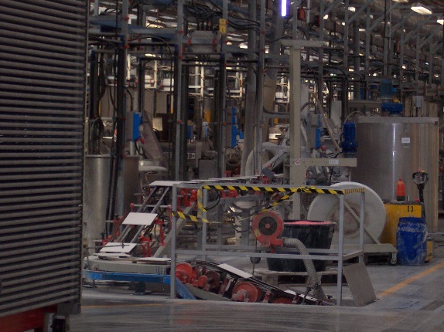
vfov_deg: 9.3
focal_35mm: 159
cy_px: 204
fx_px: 2039
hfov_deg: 12.4
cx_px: 237
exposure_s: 1/90
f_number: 4.8
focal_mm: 24
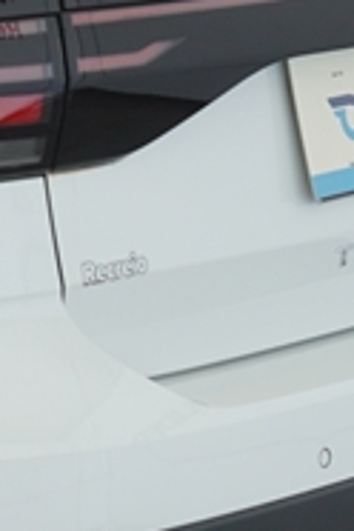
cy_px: 167
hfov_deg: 5.5
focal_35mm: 248
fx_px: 3658
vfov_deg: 8.3
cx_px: -94
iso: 200
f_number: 3.5
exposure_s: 1/80
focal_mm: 30
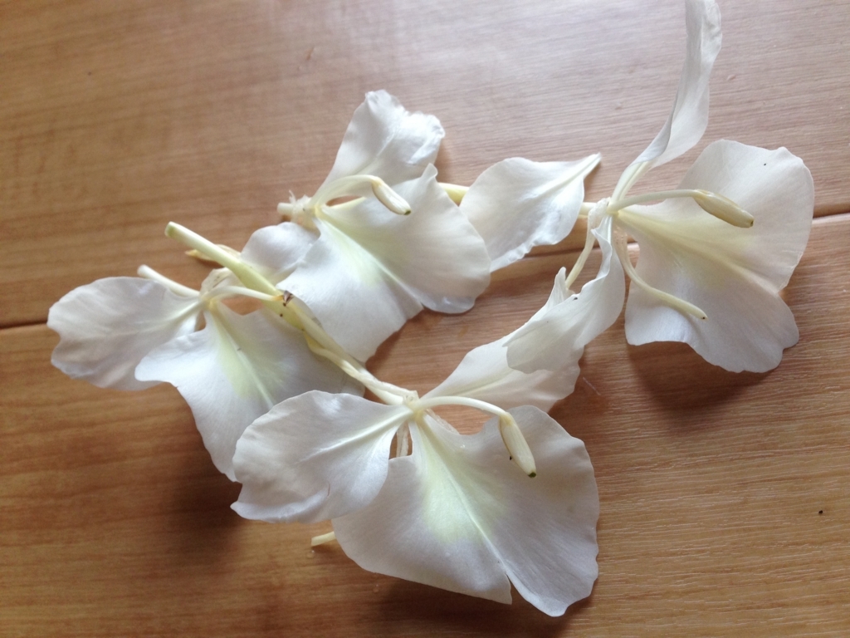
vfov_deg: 42.9
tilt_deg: -60.9
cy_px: 319
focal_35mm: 33
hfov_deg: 55.4
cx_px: 425
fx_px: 810
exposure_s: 1/120
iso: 100
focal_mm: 4.12
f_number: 2.4
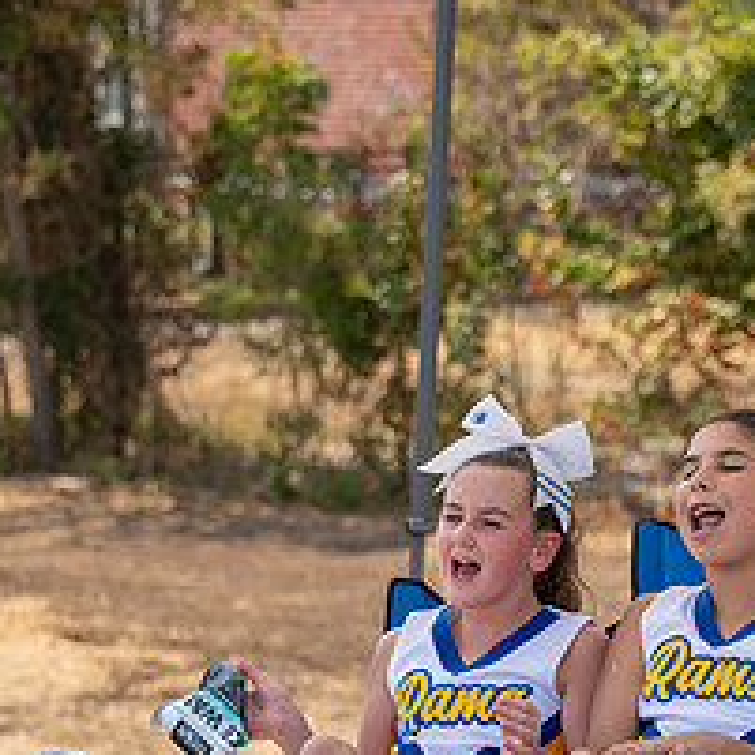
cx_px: 671
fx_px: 5133
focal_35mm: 208
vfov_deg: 8.4
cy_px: 608
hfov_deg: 8.4
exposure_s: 1/1250
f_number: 2.8
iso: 100
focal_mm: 70
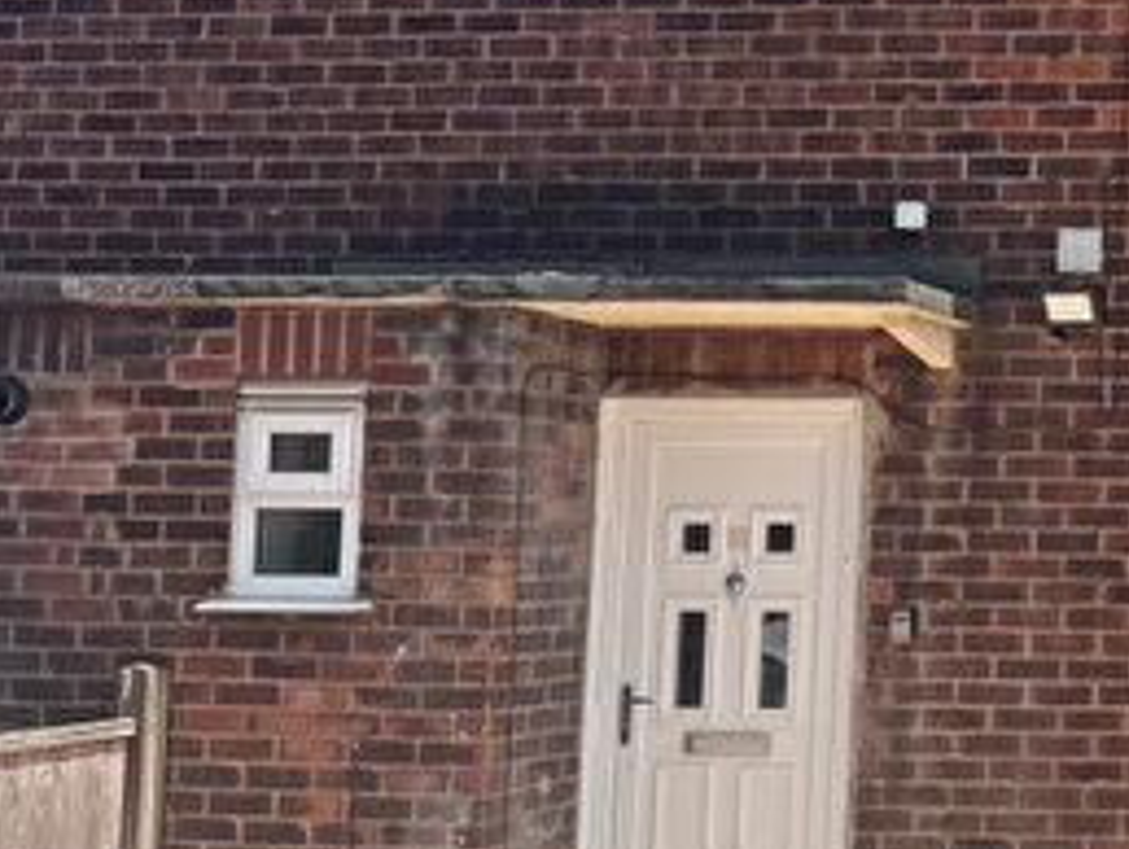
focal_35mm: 65
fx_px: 2122
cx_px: 1488
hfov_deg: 25.4
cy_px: 383
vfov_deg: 22.6
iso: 80
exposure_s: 1/2710
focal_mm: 6.76
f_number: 1.78
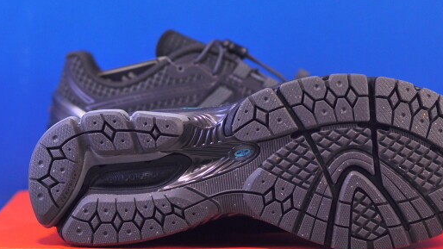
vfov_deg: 9.9
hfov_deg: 17.6
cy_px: 69
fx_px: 1433
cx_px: 243
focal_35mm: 122
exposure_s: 1/320
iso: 250
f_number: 2.5
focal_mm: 50
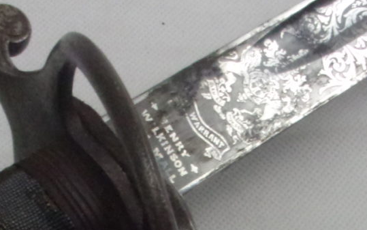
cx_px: 235
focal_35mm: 141
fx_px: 1410
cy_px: 501
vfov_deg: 8.7
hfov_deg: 14.8
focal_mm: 5.1
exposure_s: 1/125
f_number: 3.9
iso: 354
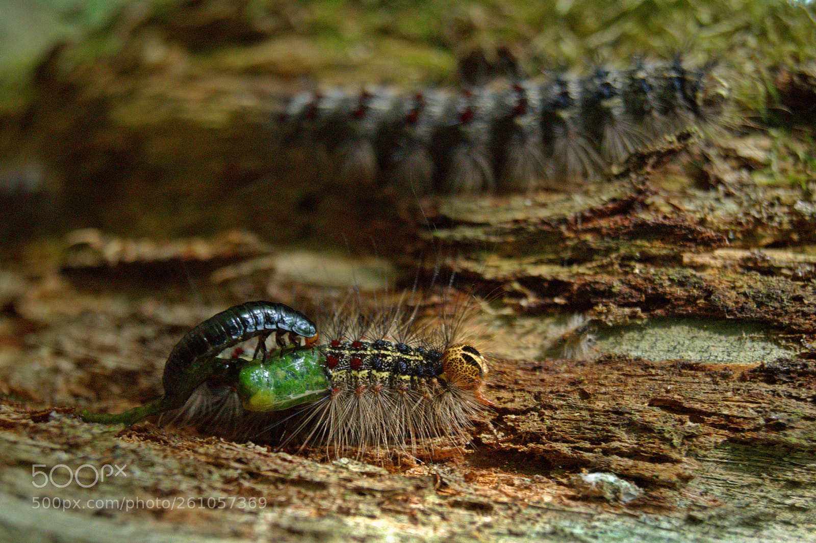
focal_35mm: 82
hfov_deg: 24.6
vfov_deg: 16.5
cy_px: 272
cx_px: 408
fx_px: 1869
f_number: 6.3
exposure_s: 1/80
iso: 1600
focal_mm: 55
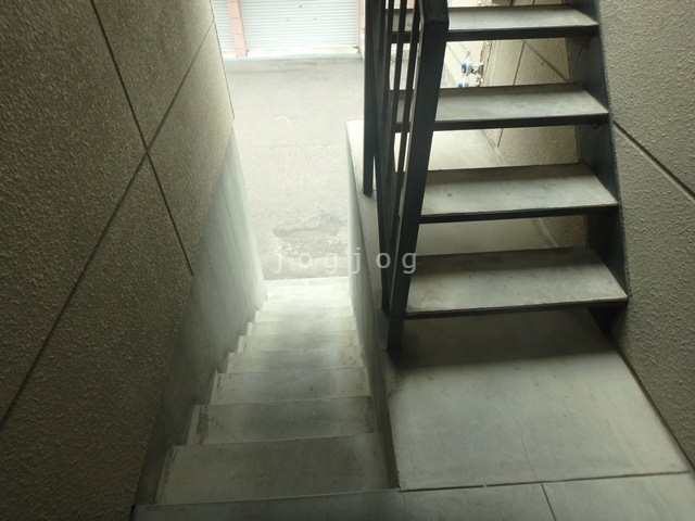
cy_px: 260
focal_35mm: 21
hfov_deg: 79.0
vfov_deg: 63.4
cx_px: 348
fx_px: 422
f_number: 3.5
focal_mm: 3.7
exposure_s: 1/40
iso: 200
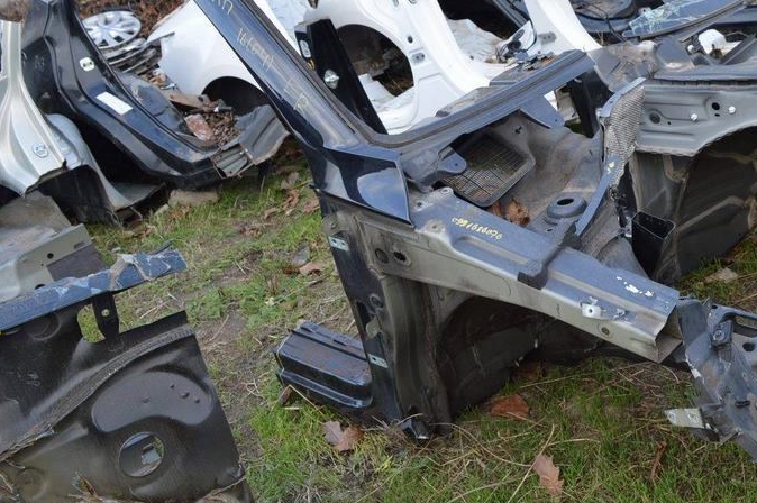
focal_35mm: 41
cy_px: 149
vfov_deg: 32.2
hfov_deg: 46.1
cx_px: 546
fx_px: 861
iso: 320
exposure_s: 1/125
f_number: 5.6
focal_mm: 18
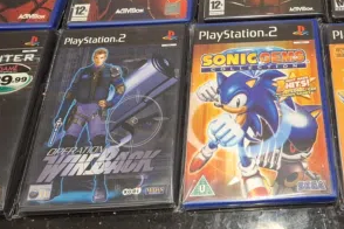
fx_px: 497
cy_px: -16
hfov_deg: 37.1
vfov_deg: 24.4
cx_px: 264
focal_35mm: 52
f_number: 1.8
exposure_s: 1/33
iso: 400
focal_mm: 5.54
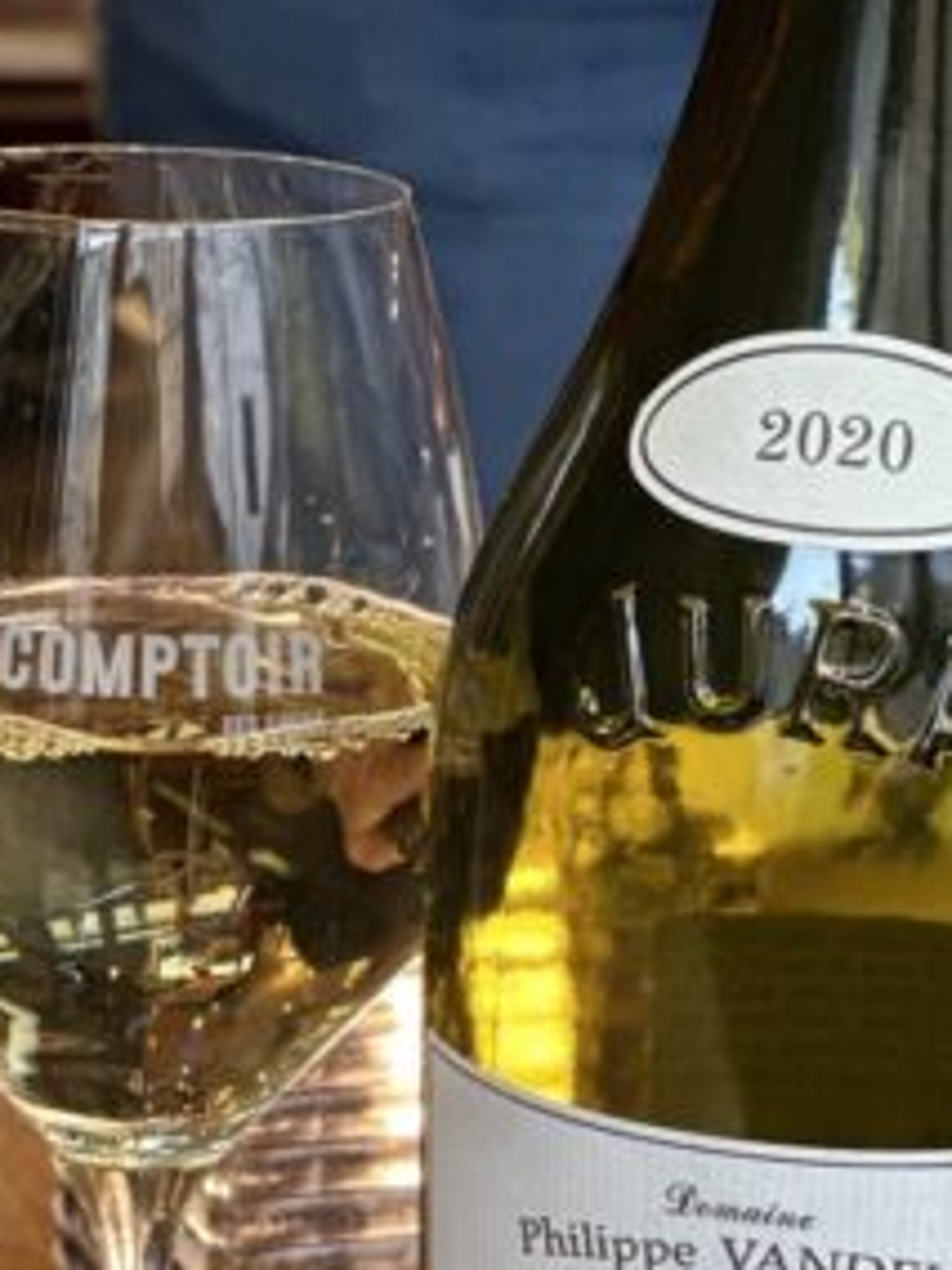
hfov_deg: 11.4
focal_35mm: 130
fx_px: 4767
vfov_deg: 15.1
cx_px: 523
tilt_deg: -17.0
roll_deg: -2.9
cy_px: 1029
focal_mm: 9
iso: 250
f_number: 2.8
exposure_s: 1/33
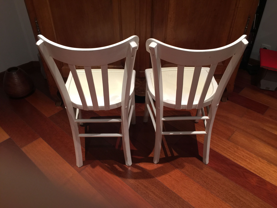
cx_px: 138
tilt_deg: -39.4
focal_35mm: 29
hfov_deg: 61.7
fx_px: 232
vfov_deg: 48.2
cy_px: 104
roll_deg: -1.0
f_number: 2.2
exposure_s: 1/17
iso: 80
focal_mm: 4.15
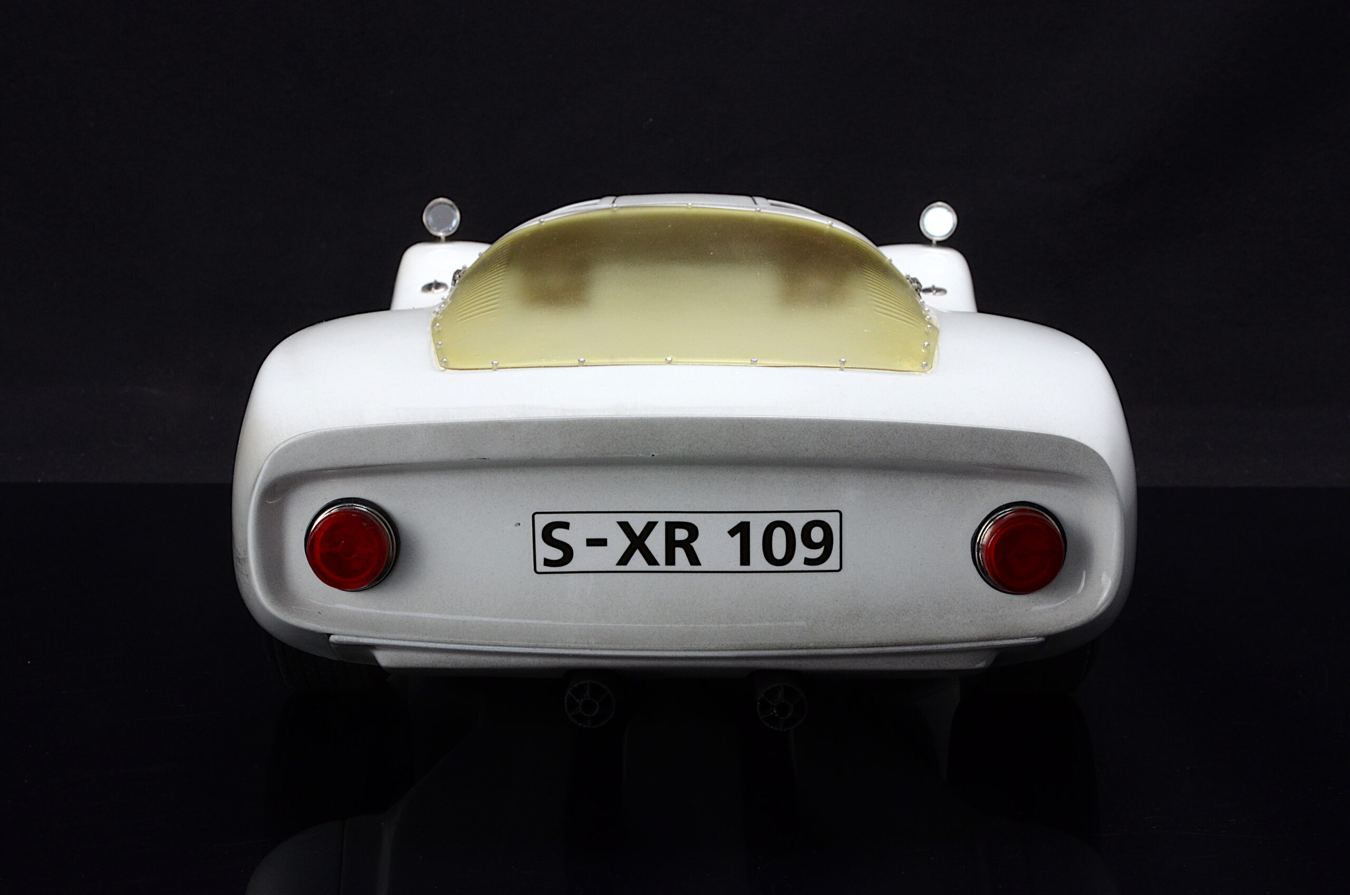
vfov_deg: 18.1
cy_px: 448
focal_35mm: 75
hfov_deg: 27.0
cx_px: 675
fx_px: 2807
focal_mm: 50
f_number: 20
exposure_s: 1/15
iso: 800
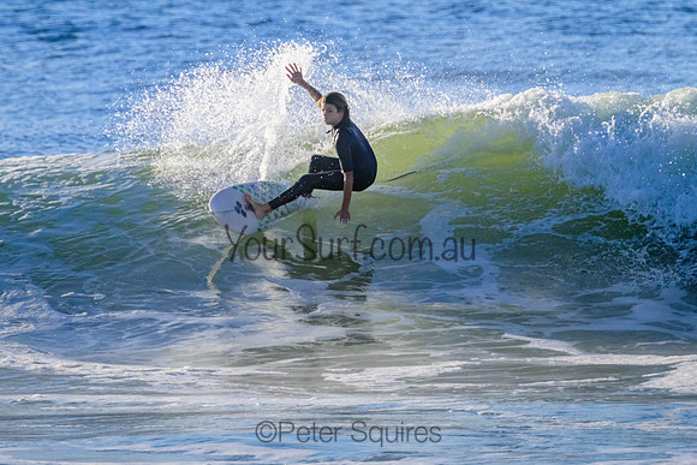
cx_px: 381
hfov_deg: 1.9
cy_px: 146
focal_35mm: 1098
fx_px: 21263
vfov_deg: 1.3
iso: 1000
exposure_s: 1/2000
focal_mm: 800
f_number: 11
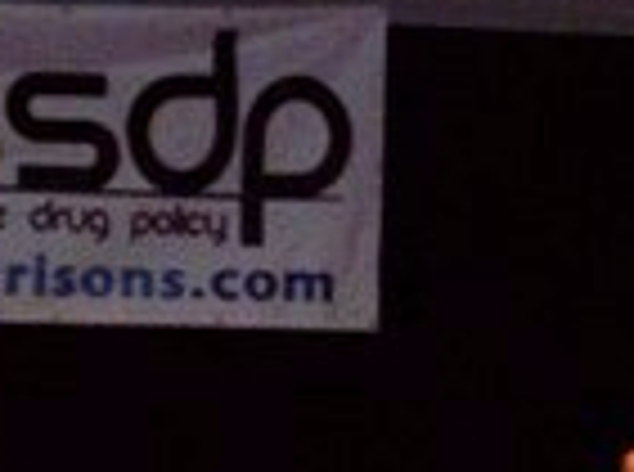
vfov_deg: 5.9
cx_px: 423
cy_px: 407
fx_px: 4585
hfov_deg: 7.9
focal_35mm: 251
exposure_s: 1/90
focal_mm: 16.8
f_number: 4.6
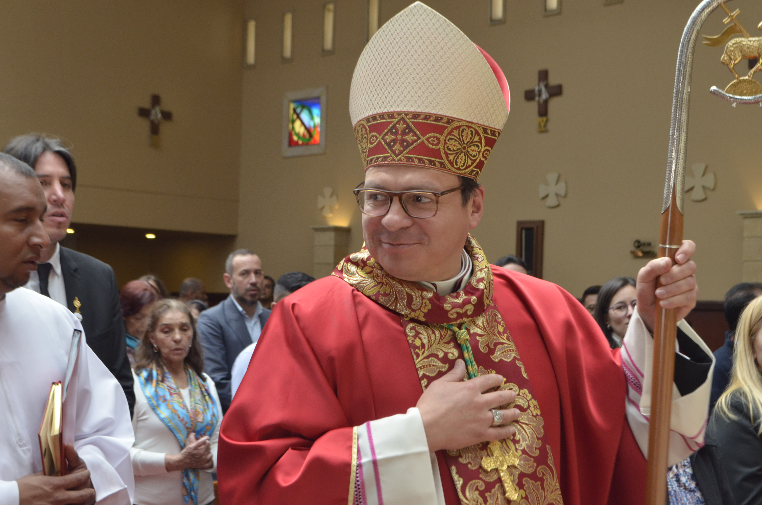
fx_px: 1394
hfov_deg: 30.6
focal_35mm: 66
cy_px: 252
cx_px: 381
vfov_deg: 20.5
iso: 1000
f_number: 8
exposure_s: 1/80
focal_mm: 44
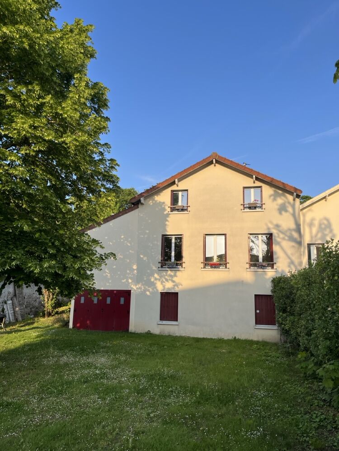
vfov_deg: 67.3
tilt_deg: +13.5
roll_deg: -1.8
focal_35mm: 26
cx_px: 170
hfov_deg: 53.1
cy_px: 226
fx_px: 339
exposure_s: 1/1647
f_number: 1.6
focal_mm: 5.1
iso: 50
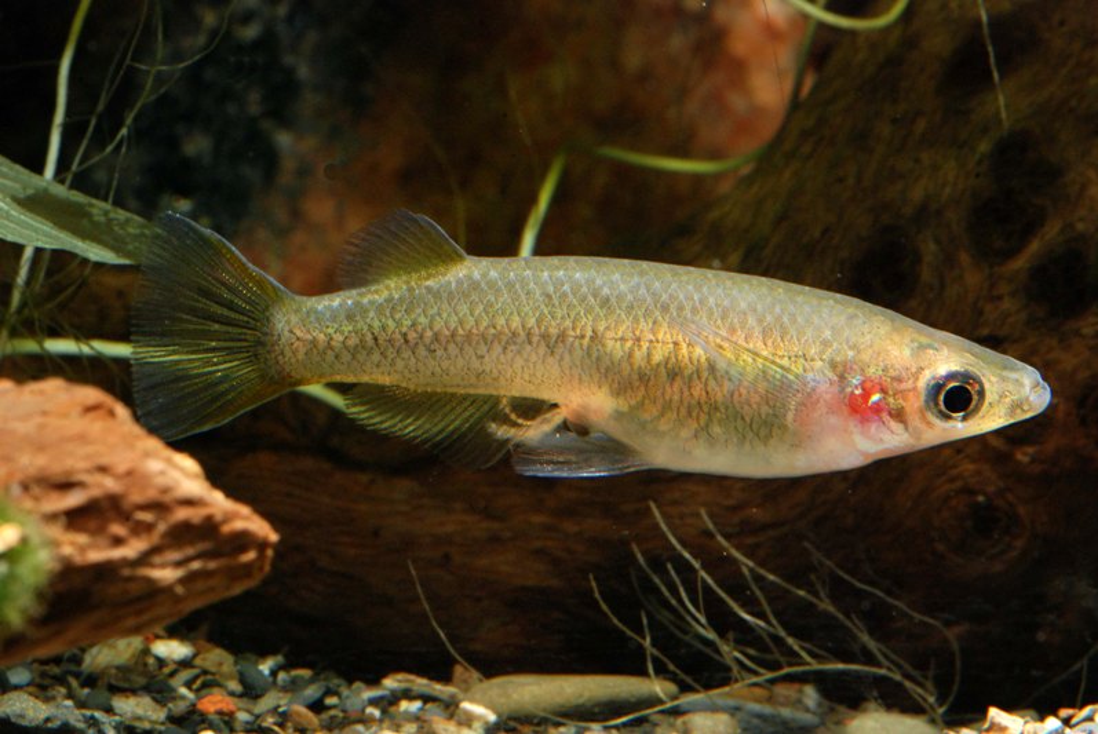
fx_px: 4808
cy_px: 367
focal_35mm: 158
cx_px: 549
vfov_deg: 8.7
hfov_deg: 13.0
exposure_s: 1/160
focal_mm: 105
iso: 640
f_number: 18
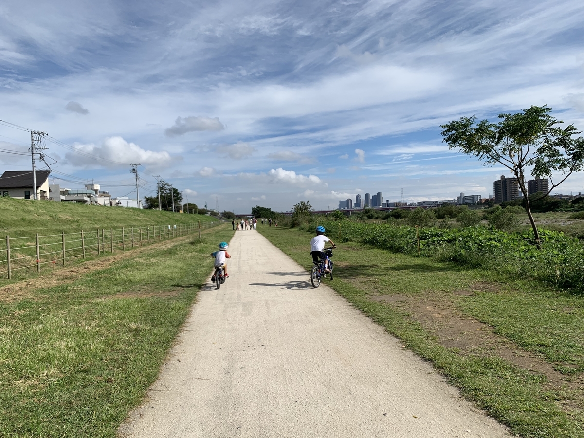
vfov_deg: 53.1
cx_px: 292
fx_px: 439
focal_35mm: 26
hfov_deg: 67.3
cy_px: 219
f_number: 1.8
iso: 25
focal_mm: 4.25
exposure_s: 1/4464
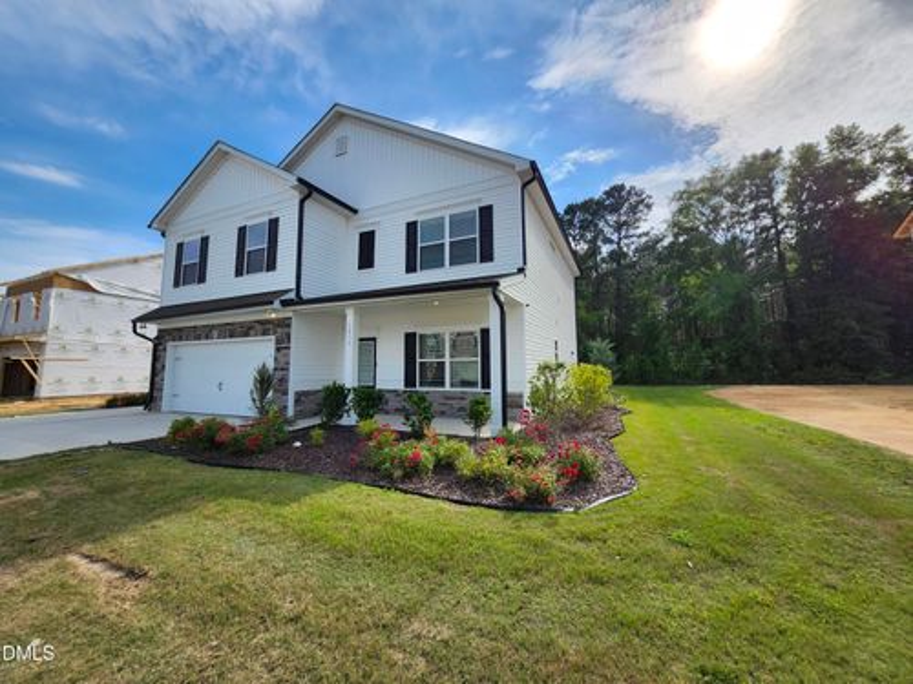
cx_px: 456
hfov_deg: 106.2
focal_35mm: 13
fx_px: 343
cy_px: 342
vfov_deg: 89.9
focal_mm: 1.74
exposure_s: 1/2380
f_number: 2.2
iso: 40
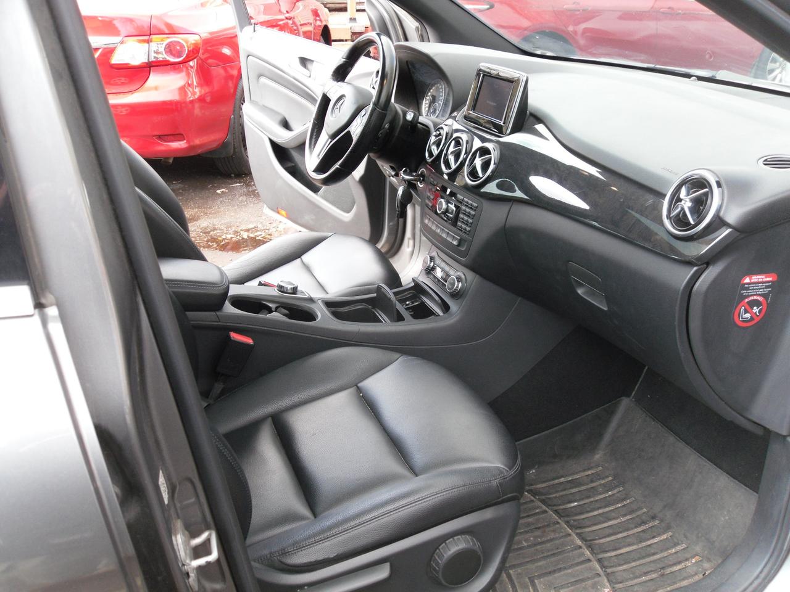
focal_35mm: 35
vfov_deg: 40.7
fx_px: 799
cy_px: 296
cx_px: 395
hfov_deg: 52.6
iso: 100
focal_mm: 6.3
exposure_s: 1/82
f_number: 3.5
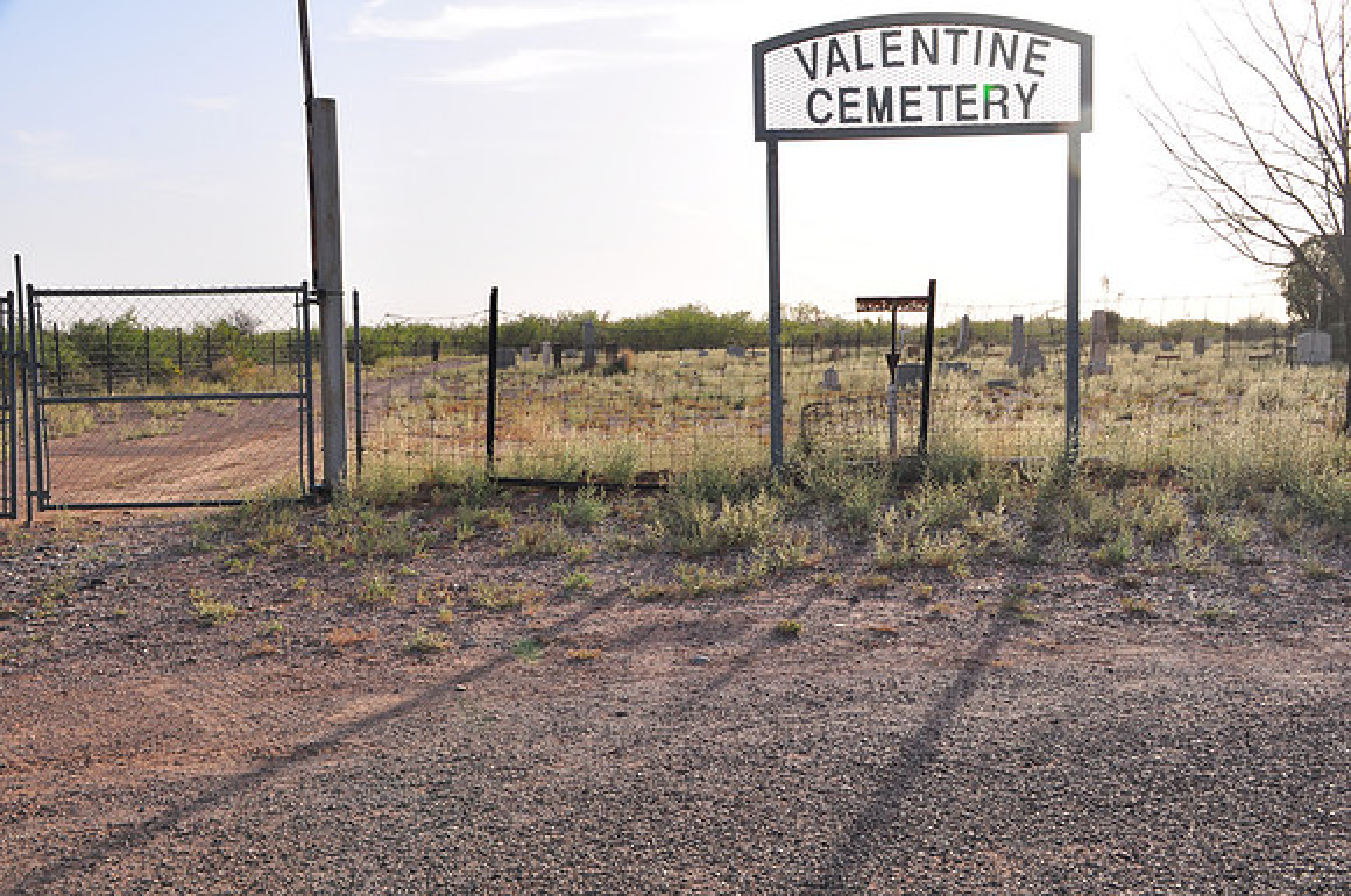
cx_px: 676
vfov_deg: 28.9
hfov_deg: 42.4
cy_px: 448
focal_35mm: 46
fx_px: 1743
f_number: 14
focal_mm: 31
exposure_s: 1/160
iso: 200
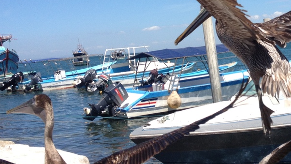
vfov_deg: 15.6
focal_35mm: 76
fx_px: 587
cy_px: 5
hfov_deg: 27.2
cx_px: 238
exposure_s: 1/1972
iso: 50
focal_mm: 4.28
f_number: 2.4
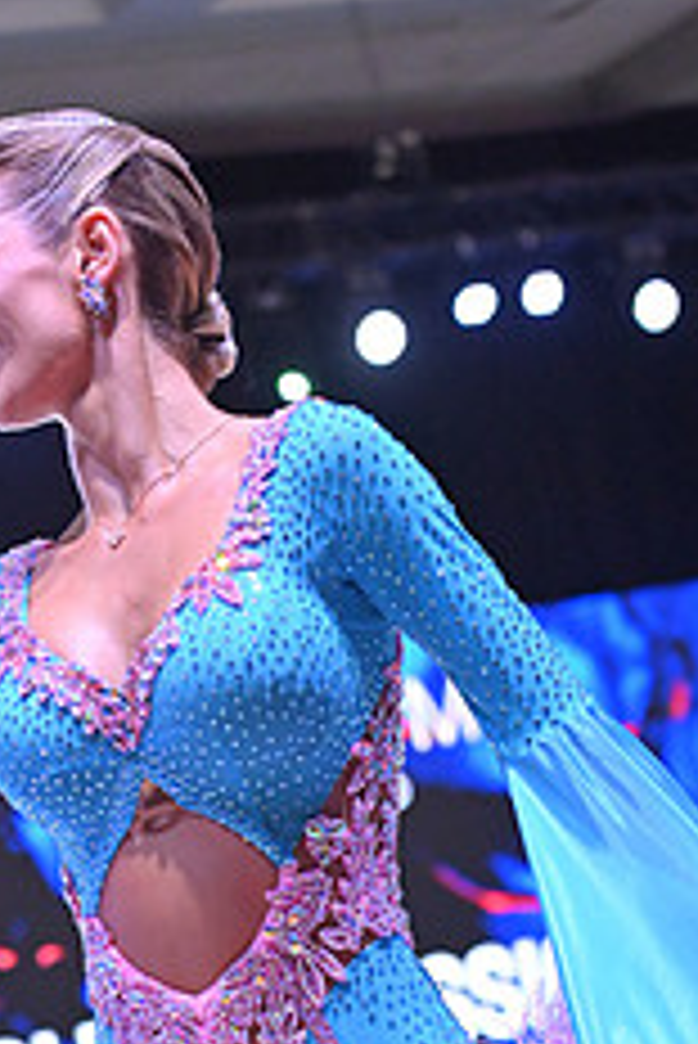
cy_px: 1215
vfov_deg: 11.5
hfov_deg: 7.8
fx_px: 5082
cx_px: 97
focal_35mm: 175
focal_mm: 70
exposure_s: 1/400
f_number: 5
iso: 4000
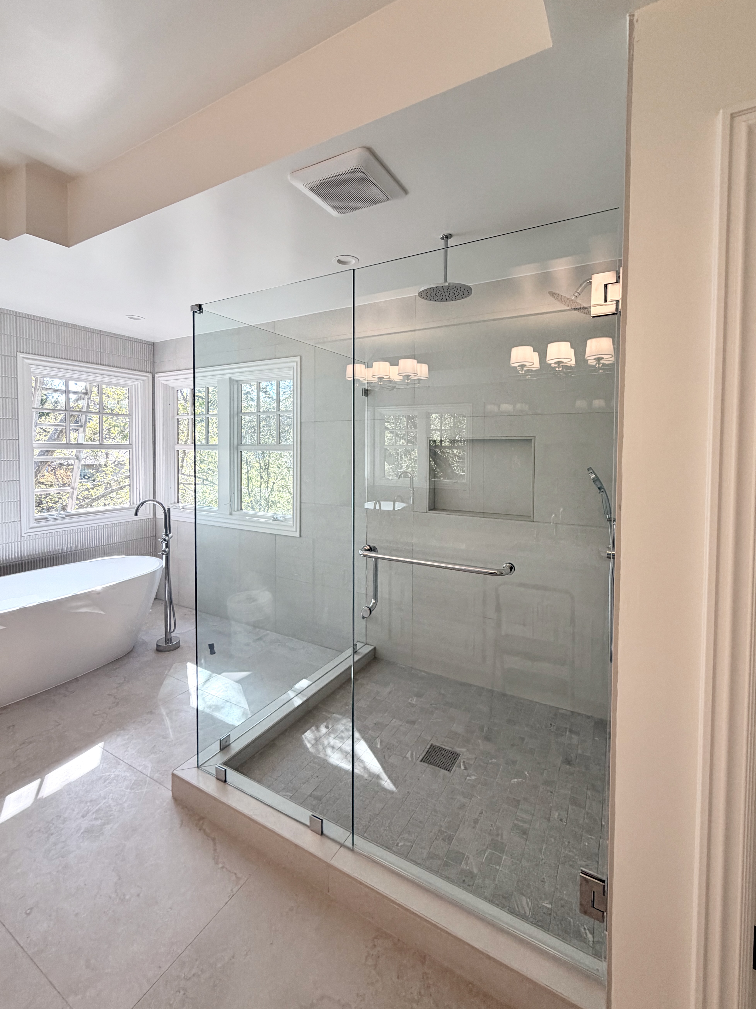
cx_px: 378
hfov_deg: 85.7
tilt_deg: -7.2
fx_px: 408
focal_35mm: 14
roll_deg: -0.6
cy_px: 504
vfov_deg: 102.1
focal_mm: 2.22
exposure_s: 1/120
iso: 100
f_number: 2.2
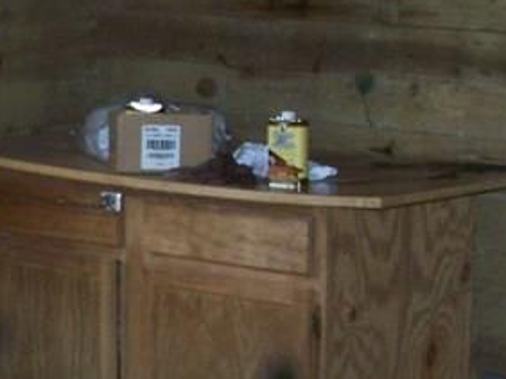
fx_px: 2016
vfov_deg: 10.7
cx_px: -18
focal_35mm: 138
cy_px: 251
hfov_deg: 14.1
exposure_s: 1/60
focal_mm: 6.3
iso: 160
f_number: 2.8
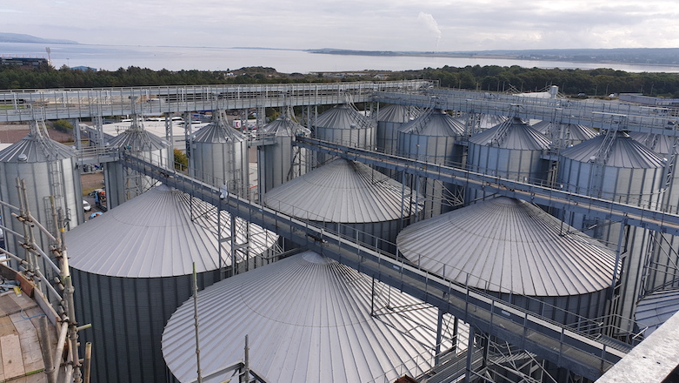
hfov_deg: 66.0
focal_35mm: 29
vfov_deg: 40.2
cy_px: 181
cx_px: 344
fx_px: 522
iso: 50
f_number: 2.4
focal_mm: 4.3
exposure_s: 1/1049
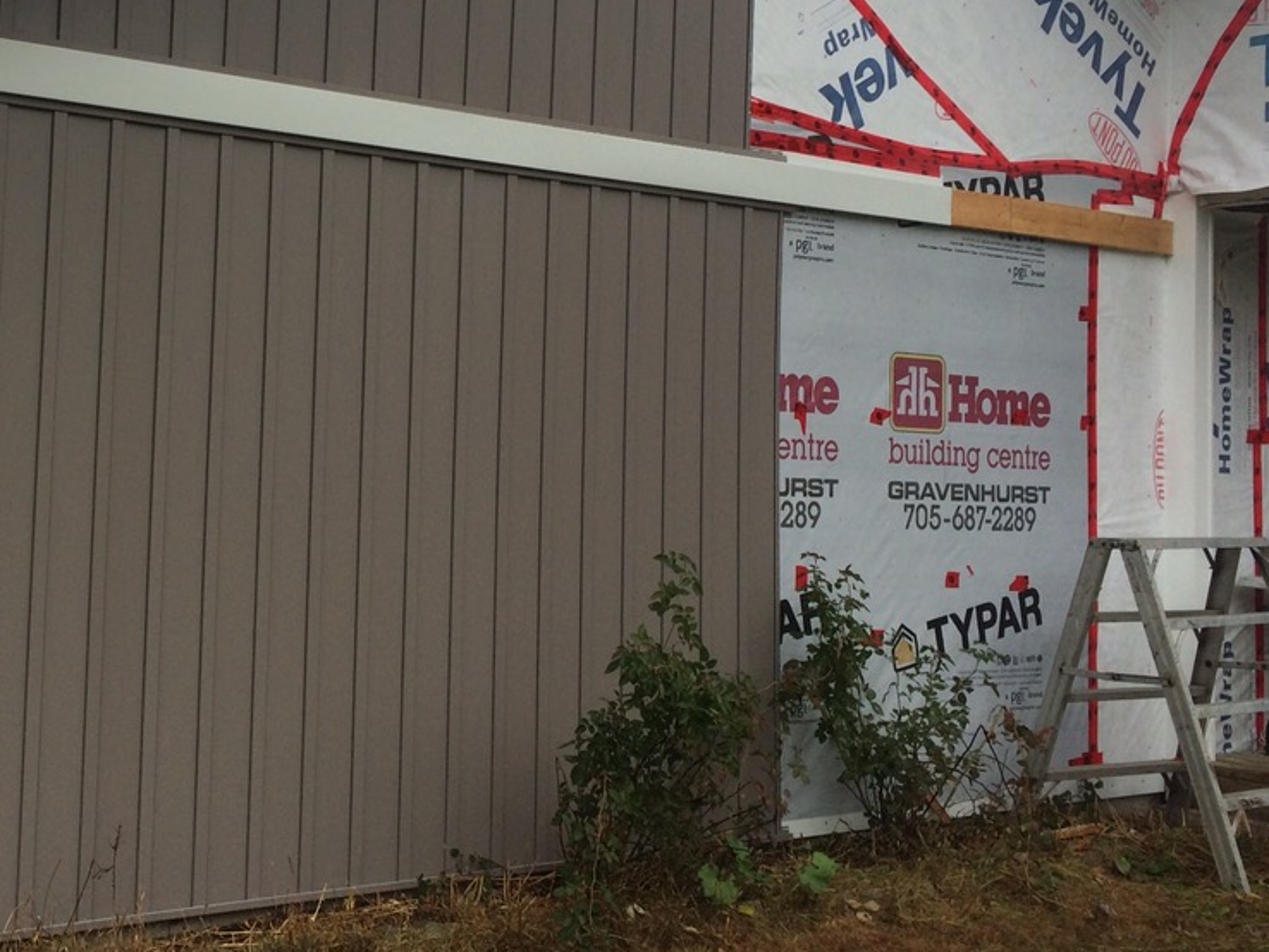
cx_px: 275
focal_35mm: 52
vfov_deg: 27.8
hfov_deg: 35.7
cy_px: 282
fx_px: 1907
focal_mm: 4.12
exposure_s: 1/306
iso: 32
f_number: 2.2
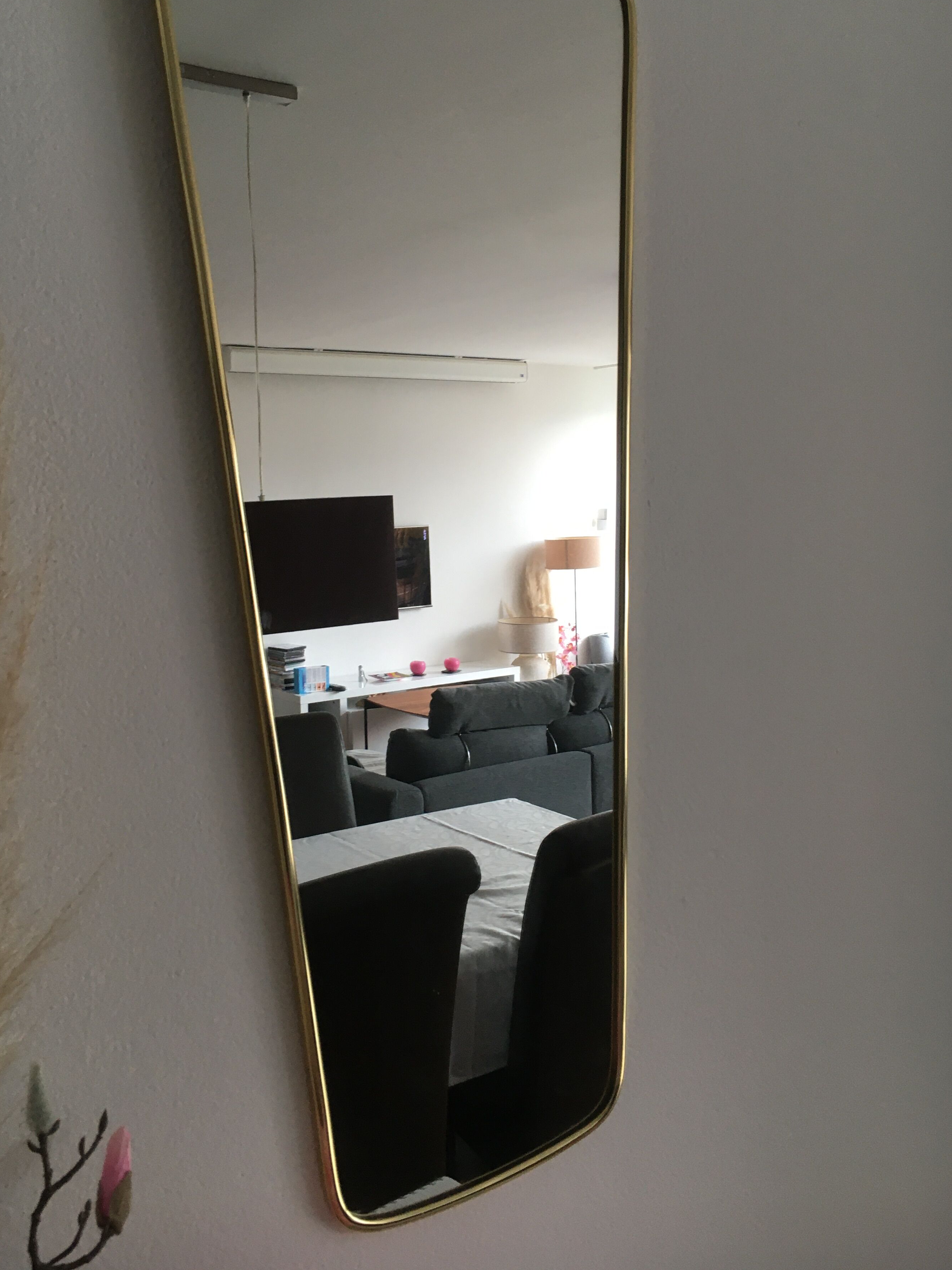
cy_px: 551
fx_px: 1210
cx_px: 464
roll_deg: +3.1
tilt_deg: -2.1
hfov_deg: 42.9
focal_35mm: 33
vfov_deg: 55.2
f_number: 2.2
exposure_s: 1/33
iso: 80
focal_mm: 4.15
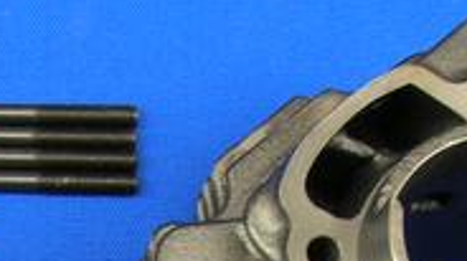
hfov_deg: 17.5
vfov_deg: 9.3
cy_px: 545
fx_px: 1497
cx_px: 76
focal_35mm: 121
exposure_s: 1/24
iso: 50
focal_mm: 5.7
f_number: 4.9
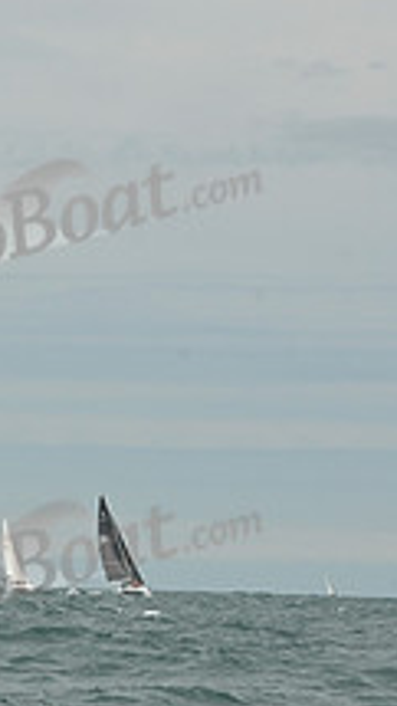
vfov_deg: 10.9
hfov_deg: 6.0
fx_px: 3704
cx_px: -367
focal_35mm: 198
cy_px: 445
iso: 320
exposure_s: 1/1250
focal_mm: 70
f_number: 13
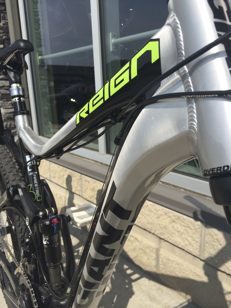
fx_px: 267
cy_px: 154
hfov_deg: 46.8
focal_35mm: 30
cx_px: 116
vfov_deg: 60.0
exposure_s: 1/2740
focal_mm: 4.12
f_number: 2.2
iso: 40
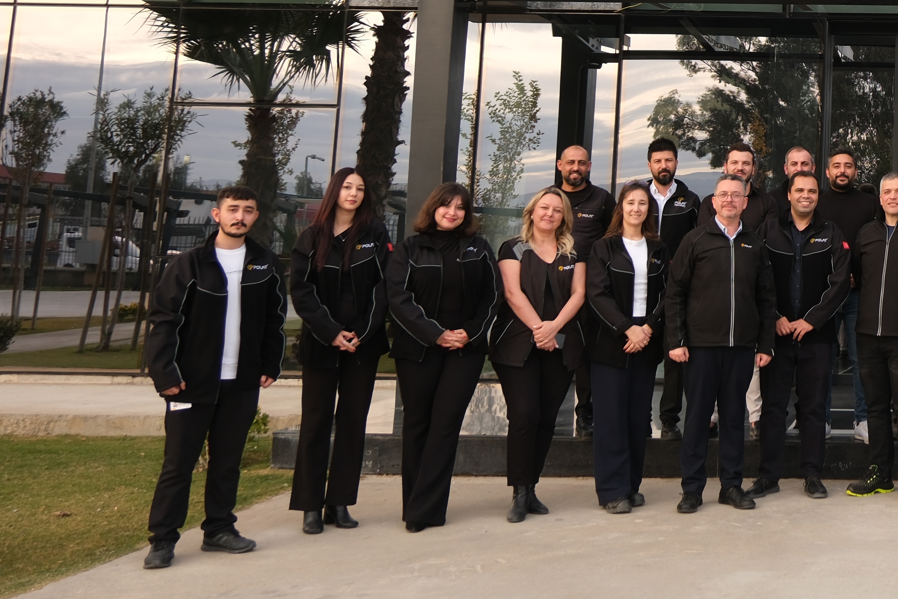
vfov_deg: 24.2
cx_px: 941
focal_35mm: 54
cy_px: 29
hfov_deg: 33.1
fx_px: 1347
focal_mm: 16
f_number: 4
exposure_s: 1/160
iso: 200
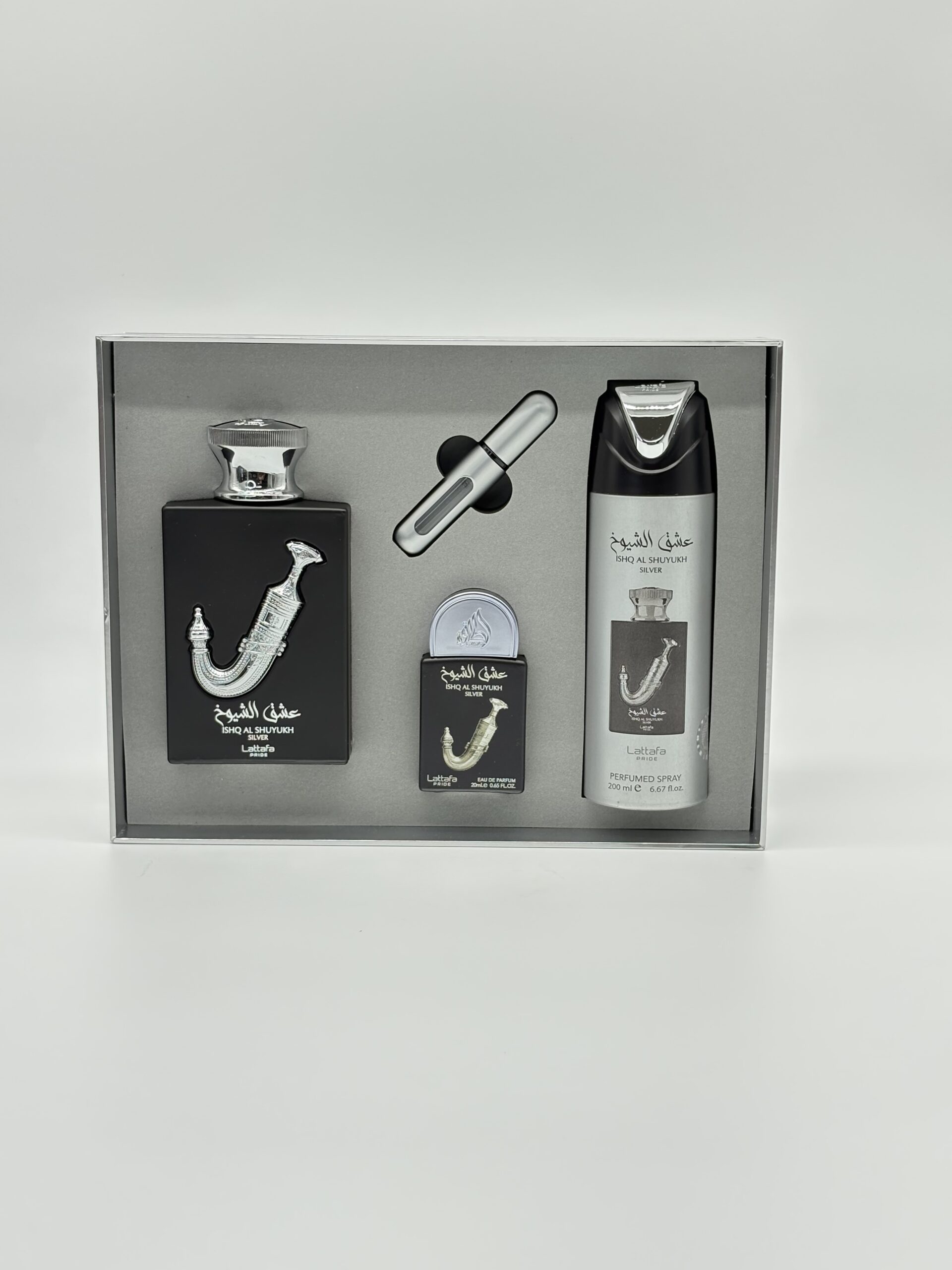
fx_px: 1907
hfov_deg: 28.0
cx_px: 476
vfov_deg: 36.8
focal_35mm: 52
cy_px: 635
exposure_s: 1/178
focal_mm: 5.96
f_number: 1.6
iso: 40
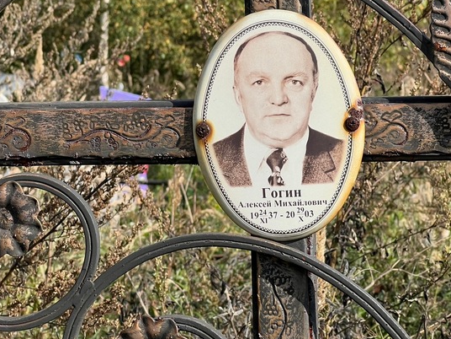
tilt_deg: -0.9
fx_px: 1498
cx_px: 249
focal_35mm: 115
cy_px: 114
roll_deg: -0.8
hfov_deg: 17.1
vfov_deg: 12.9
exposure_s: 1/911
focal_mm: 9
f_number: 2.8
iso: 32
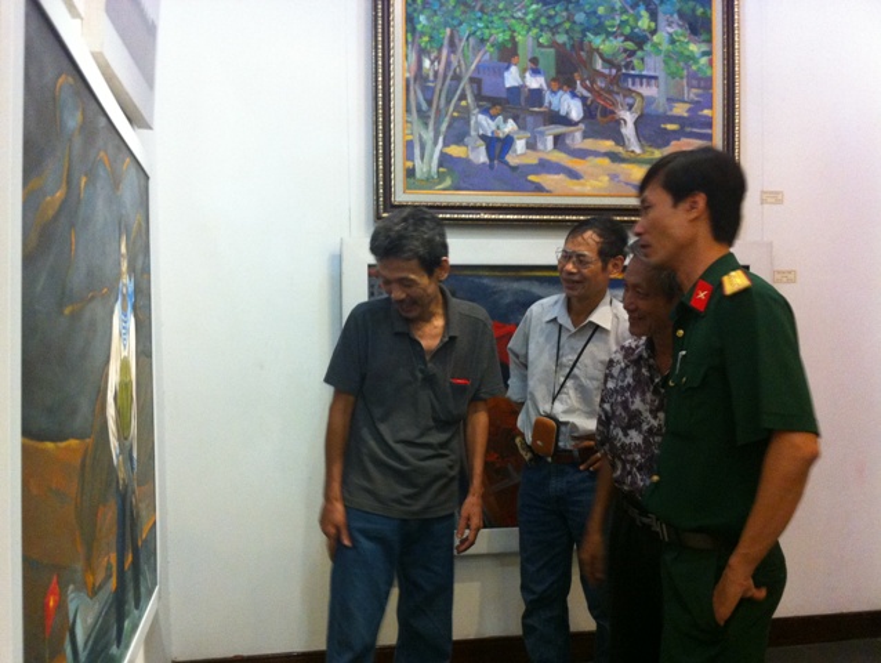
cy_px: 332
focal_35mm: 35
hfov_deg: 52.6
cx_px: 440
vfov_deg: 40.8
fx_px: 892
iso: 320
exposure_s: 1/15
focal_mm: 3.85
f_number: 2.8
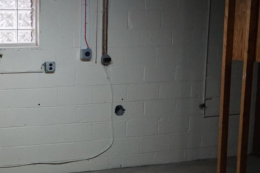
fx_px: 534
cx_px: 29
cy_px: 121
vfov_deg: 18.3
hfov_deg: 26.5
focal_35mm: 74
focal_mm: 24
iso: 3200
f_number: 4.5
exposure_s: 1/160
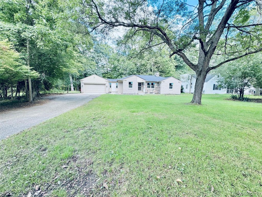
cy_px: 98
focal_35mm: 14
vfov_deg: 85.7
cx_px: 131
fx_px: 106
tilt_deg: -6.7
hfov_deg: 102.1
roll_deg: -2.3
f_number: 2.2
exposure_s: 1/156
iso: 40
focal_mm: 2.22
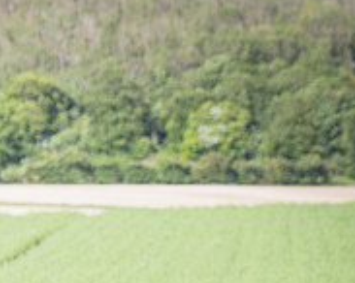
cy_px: 447
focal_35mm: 506
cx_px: -426
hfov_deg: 3.8
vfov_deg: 3.0
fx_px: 5311
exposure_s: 1/1600
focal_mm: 77
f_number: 4.5
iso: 200
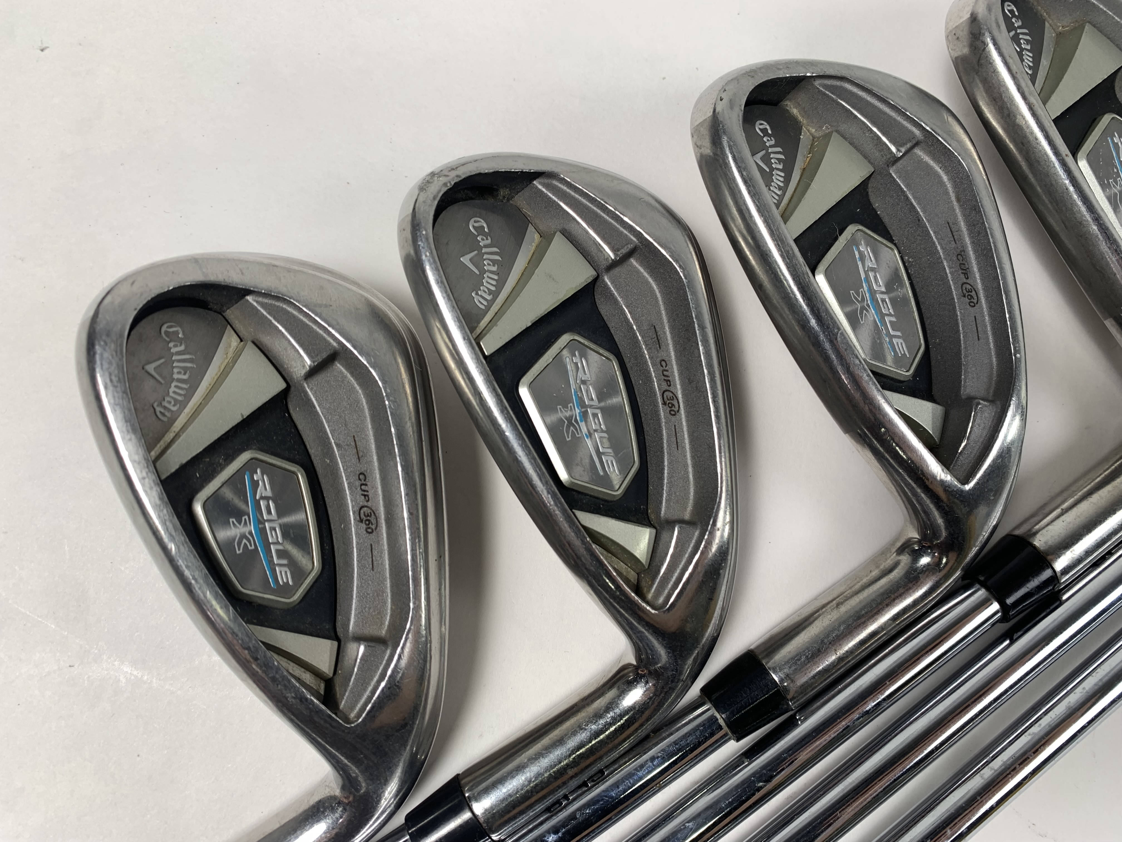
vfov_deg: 53.1
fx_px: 843
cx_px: 561
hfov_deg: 67.3
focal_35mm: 26
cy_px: 421
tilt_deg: -81.5
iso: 32
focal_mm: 4.25
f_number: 1.8
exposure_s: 1/120
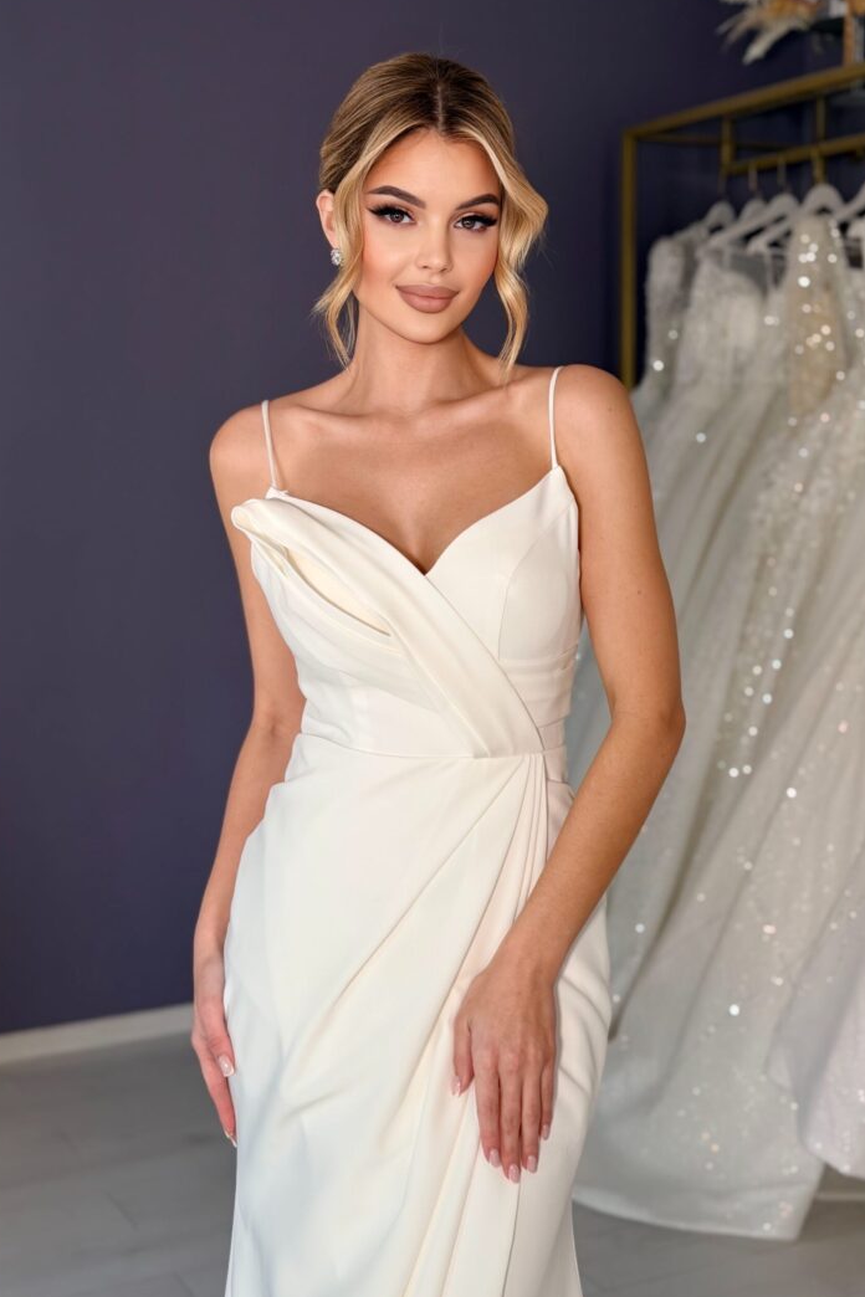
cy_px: 645
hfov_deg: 26.5
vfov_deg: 38.9
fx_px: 1838
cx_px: 399
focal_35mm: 51
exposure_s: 1/50
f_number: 1.78
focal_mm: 6.76
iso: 50
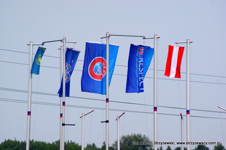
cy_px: 75
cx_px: 113
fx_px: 1883
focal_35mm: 300
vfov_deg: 4.6
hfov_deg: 6.9
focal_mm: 200
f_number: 9
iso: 100
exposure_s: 1/400
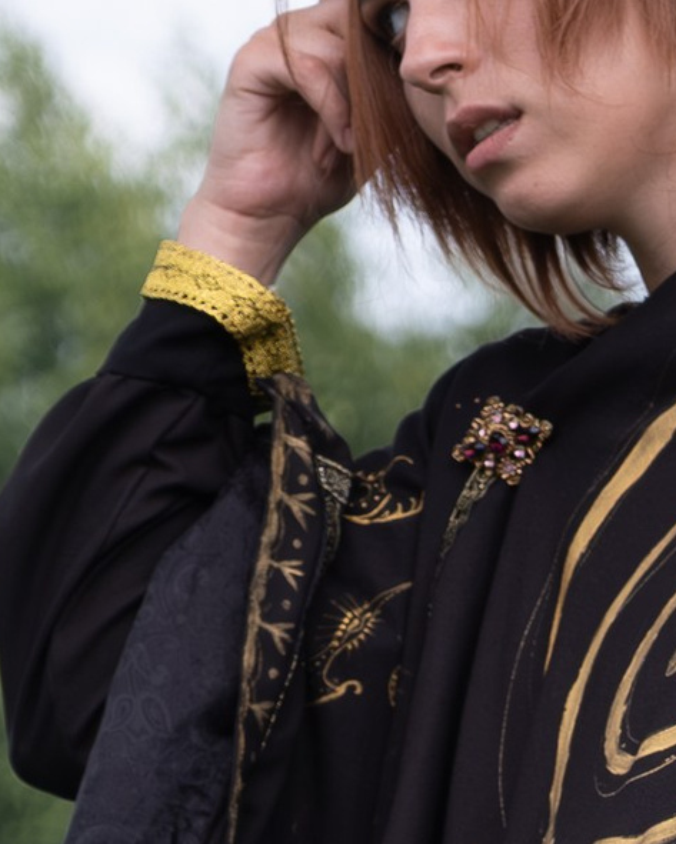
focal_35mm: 506
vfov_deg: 3.8
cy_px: 1347
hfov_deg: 3.1
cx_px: 570
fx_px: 12651
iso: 200
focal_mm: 55
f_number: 4
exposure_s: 1/800
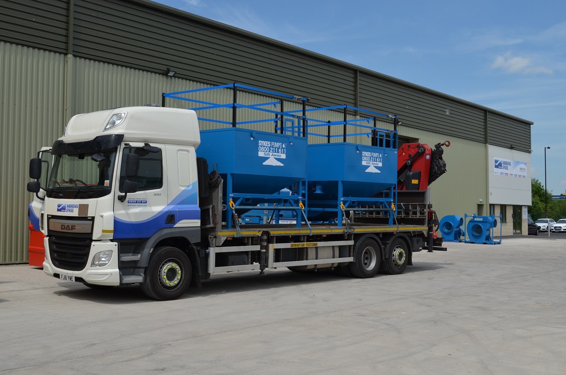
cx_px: 283
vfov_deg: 31.8
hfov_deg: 46.5
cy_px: 188
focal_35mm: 42
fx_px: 659
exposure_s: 1/250
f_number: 8
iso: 100
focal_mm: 28
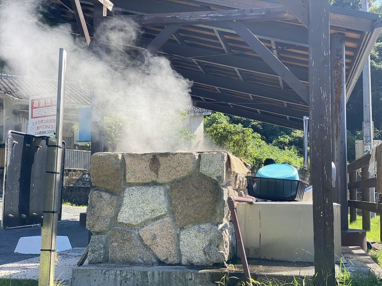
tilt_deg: +3.7
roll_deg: -0.9
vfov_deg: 28.0
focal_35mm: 52
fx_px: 574
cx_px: 191
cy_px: 143
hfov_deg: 36.8
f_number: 2
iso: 20
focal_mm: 6
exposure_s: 1/571
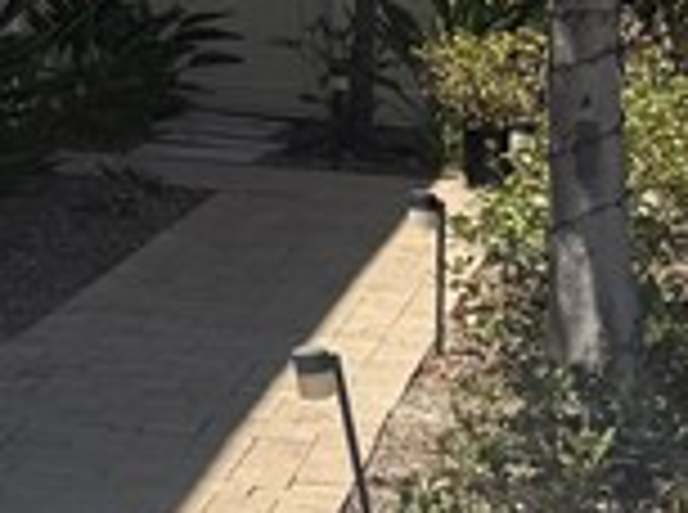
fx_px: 3192
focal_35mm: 161
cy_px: -400
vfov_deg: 8.8
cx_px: -899
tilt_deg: +4.5
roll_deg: -1.1
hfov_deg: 10.7
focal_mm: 6.76
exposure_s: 1/3584
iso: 80
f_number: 1.78
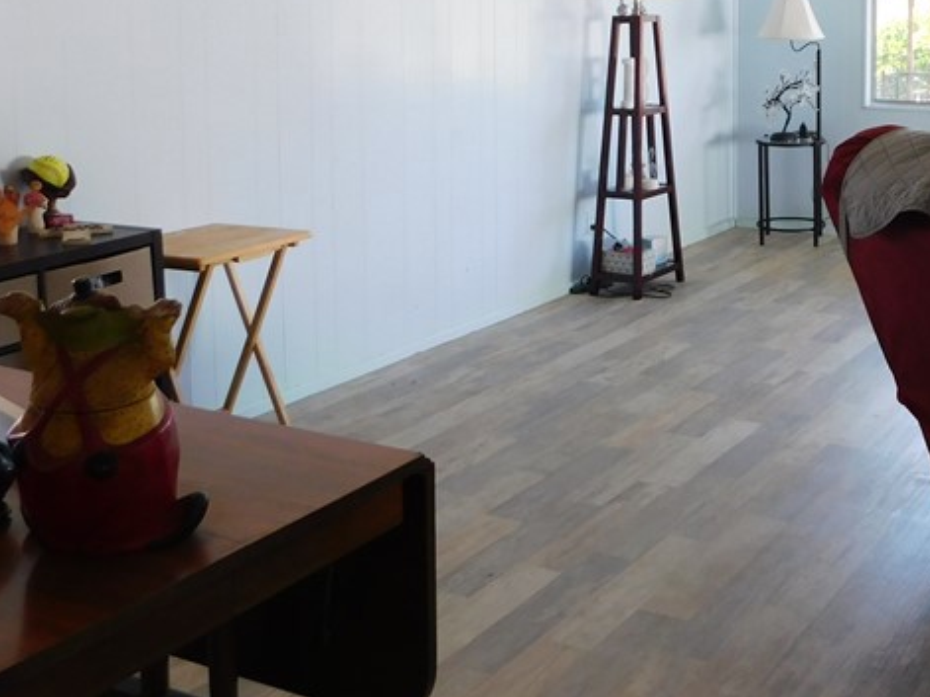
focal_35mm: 50
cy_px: 99
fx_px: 1343
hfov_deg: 37.1
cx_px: 719
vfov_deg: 28.2
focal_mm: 4
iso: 125
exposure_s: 1/50
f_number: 3
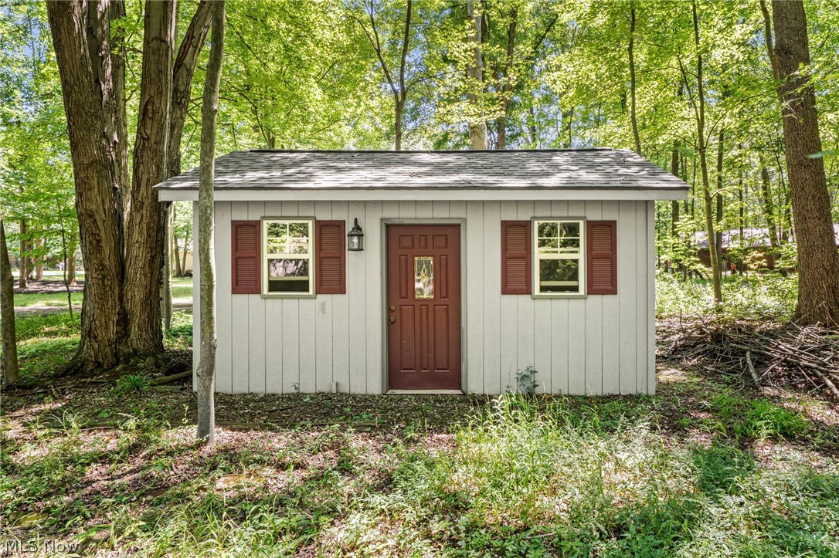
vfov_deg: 59.4
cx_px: 420
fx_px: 489
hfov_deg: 81.2
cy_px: 279
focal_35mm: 21
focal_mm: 14
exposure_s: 1/8
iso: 250
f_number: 9
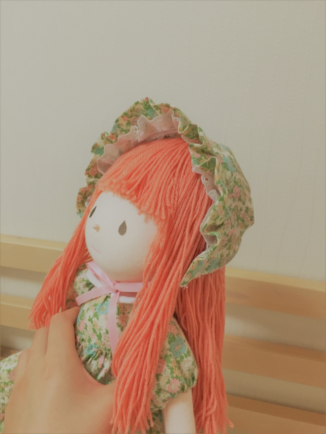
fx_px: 364
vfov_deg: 61.7
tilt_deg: -15.9
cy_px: 217
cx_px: 163
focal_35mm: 29
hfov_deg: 48.2
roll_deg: -3.3
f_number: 2.2
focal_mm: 4.15
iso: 125
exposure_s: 1/33
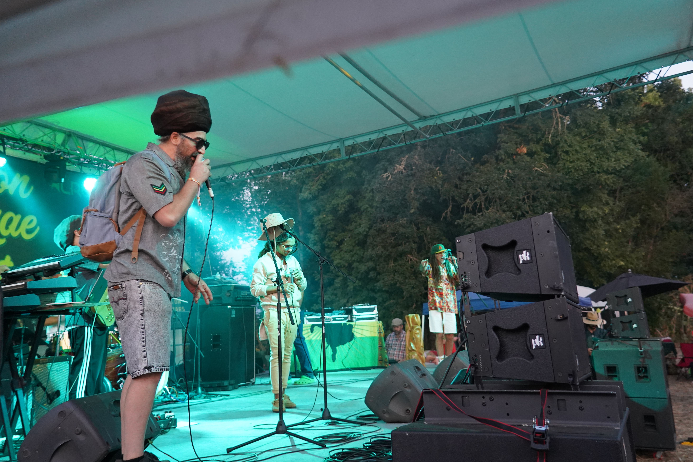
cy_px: 227
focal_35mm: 35
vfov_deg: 37.9
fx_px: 674
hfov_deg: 54.4
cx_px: 351
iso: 3200
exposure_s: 1/160
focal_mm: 34
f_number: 4
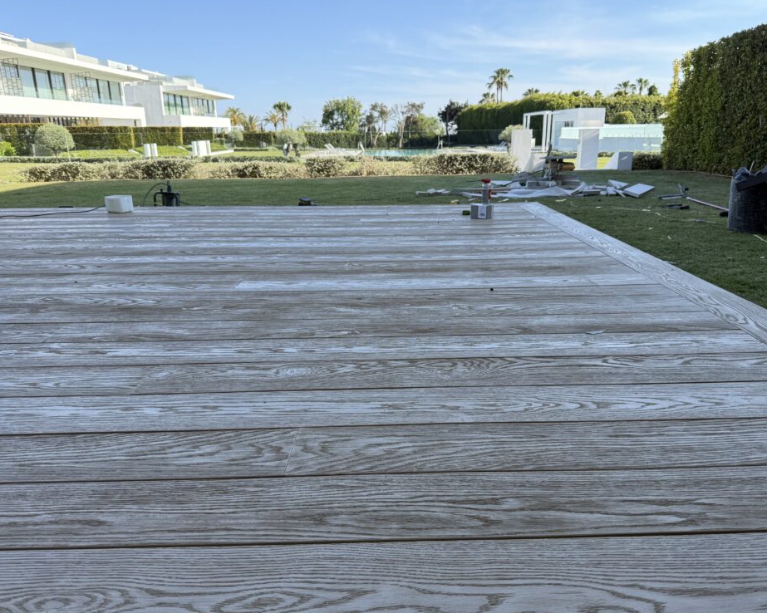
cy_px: 315
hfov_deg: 66.0
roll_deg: +1.5
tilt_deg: -16.7
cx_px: 403
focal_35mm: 26
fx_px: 590
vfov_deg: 54.9
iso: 100
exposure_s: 1/1618
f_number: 1.78
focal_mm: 6.76
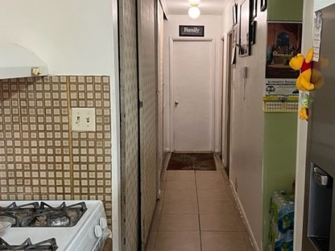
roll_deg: -1.0
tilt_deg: -7.9
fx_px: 387
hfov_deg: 46.5
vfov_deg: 36.0
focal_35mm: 40
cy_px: 120
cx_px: 205
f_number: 1.5
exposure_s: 1/60
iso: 400
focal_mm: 5.7
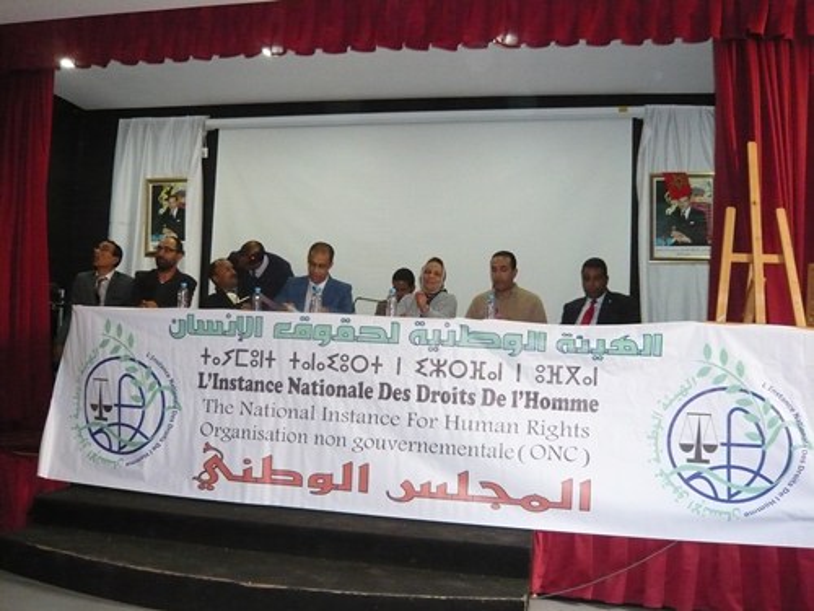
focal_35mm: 32
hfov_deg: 56.8
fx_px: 752
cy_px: 306
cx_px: 407
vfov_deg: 44.2
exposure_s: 1/30
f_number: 3
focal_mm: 5.2
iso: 500
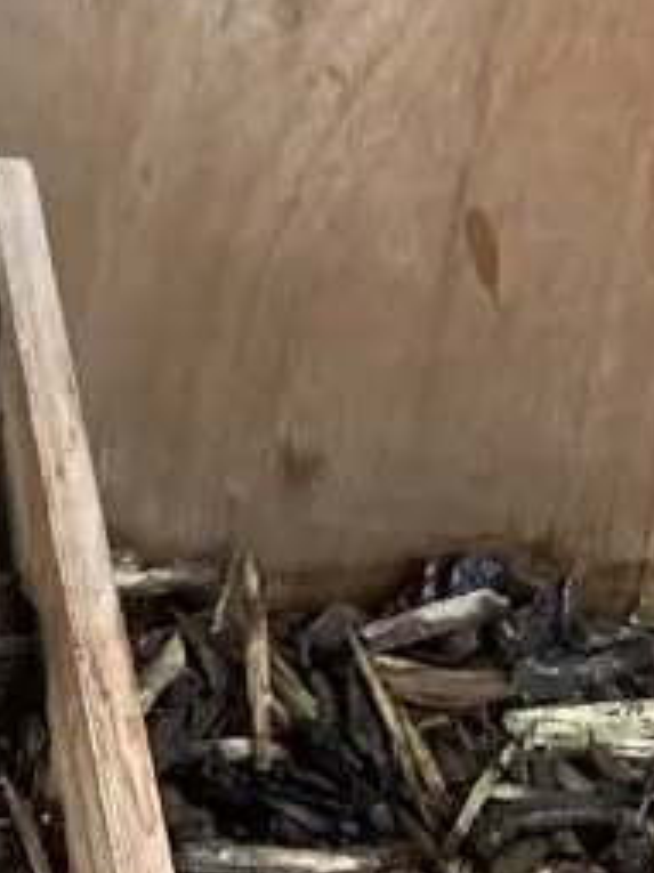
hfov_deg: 9.5
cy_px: -510
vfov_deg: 12.6
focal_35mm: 147
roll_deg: -0.6
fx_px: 3706
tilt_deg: -23.9
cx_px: -579
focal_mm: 4.2
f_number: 1.6
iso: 125
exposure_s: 1/121
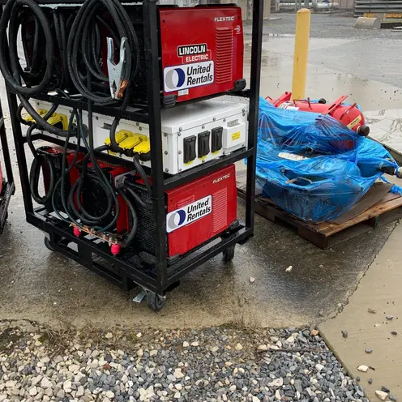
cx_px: 187
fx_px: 447
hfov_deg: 48.4
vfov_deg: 48.4
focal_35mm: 34
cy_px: 187
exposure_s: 1/128
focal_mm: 4.25
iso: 25
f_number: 1.8
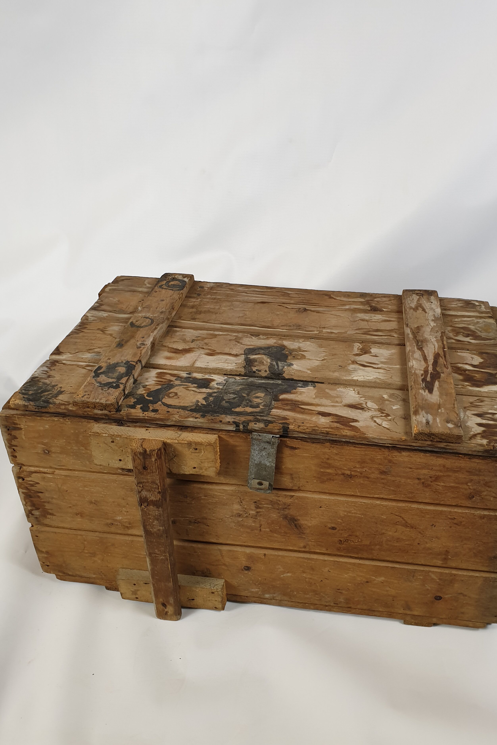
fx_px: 601
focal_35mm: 29
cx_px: 284
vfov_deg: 63.7
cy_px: 366
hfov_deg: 44.8
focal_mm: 4.3
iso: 125
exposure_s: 1/50
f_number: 2.4
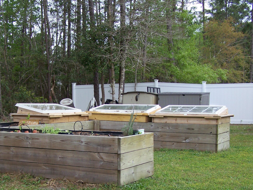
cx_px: 106
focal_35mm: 59
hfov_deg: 32.6
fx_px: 431
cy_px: 142
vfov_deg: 24.6
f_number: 2.8
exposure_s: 1/320
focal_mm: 6.3
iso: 64
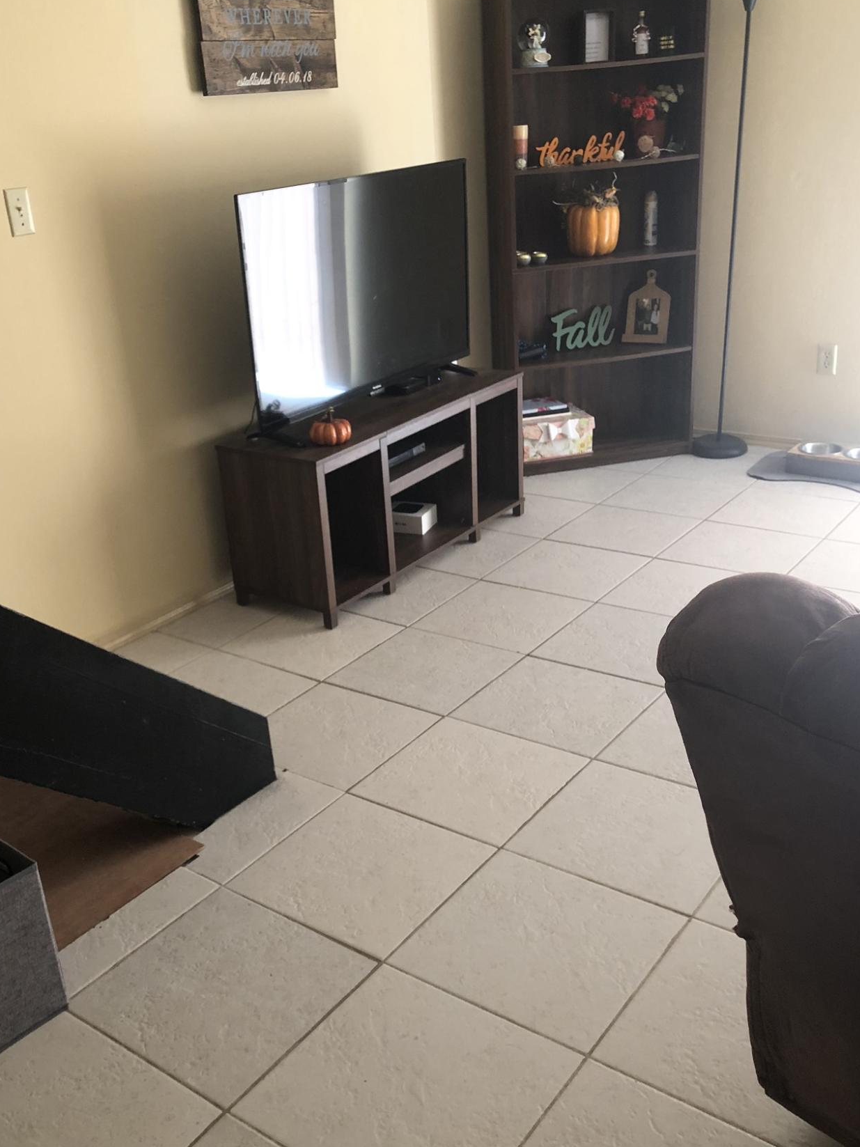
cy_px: 619
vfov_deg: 53.9
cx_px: 347
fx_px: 1126
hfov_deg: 41.6
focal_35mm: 34
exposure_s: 1/15
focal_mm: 3.99
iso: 50
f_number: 1.8
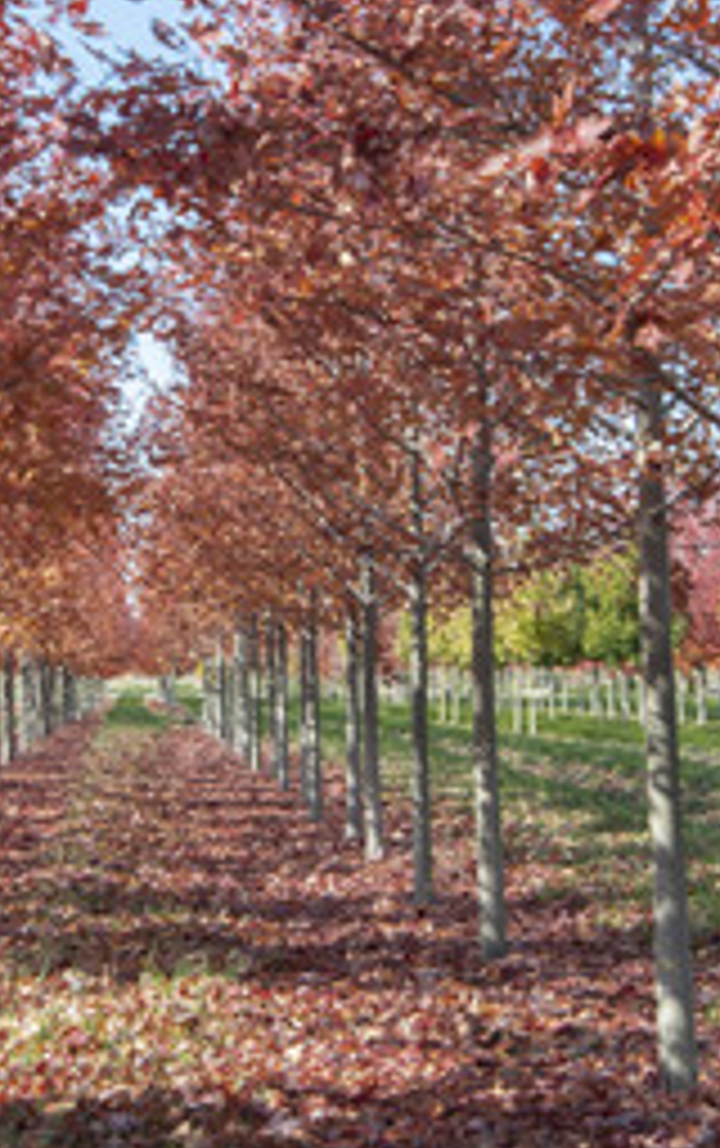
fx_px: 2599
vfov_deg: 24.8
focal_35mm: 83
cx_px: 124
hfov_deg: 15.6
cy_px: 432
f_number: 11
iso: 64
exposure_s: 1/8
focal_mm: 26
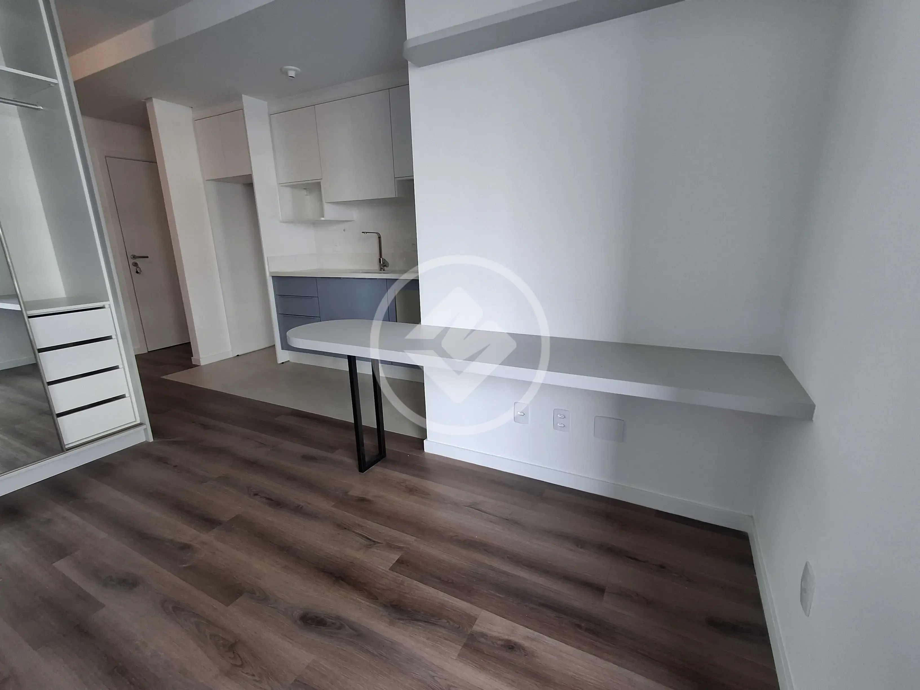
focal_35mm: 16
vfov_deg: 78.1
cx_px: 460
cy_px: 345
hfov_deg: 94.5
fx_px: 425
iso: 50
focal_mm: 1.64
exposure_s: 1/60
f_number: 2.2
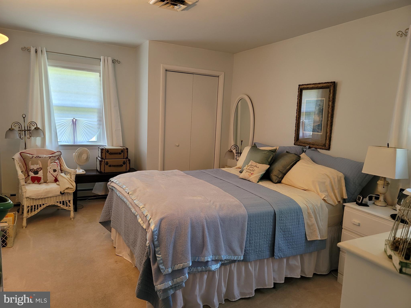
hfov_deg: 69.4
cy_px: 154
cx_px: 206
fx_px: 297
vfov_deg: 54.9
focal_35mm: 25
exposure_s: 1/39
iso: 250
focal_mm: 7
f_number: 1.8
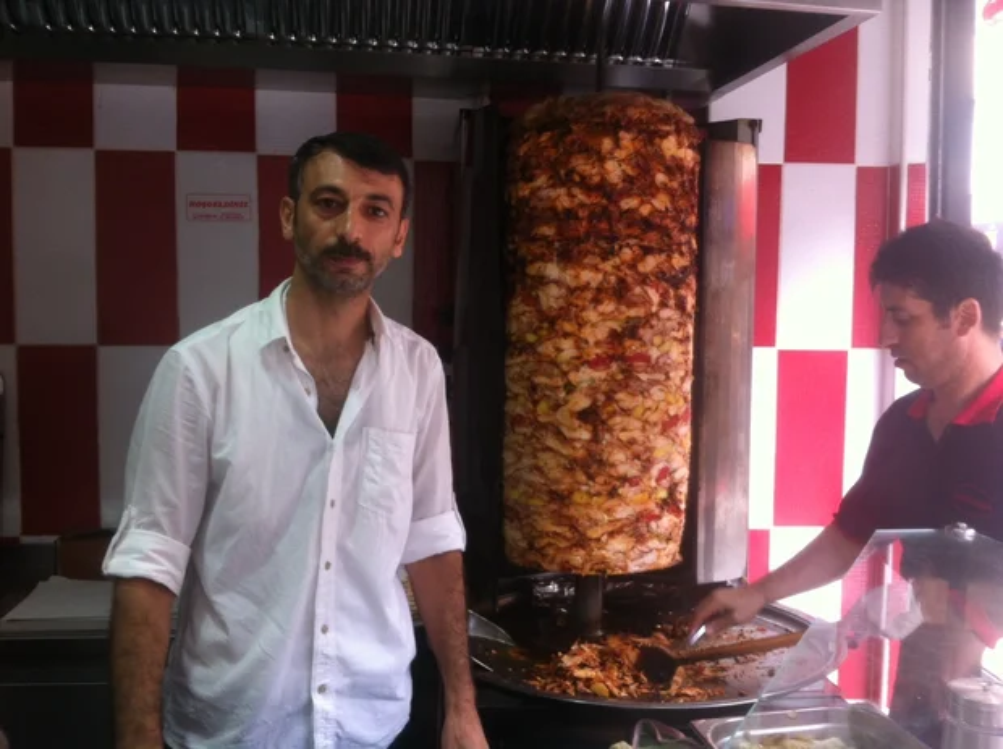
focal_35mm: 35
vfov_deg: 40.6
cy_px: 374
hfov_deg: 52.7
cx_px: 502
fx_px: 1013
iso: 100
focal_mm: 3.85
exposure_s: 1/40
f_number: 2.8
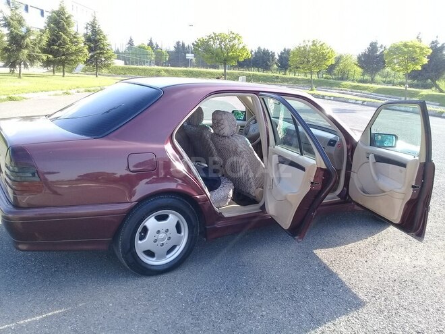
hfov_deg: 58.4
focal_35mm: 31
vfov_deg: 45.4
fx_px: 399
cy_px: 167
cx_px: 222
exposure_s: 1/185
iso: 50
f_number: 2.2
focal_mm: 3.3
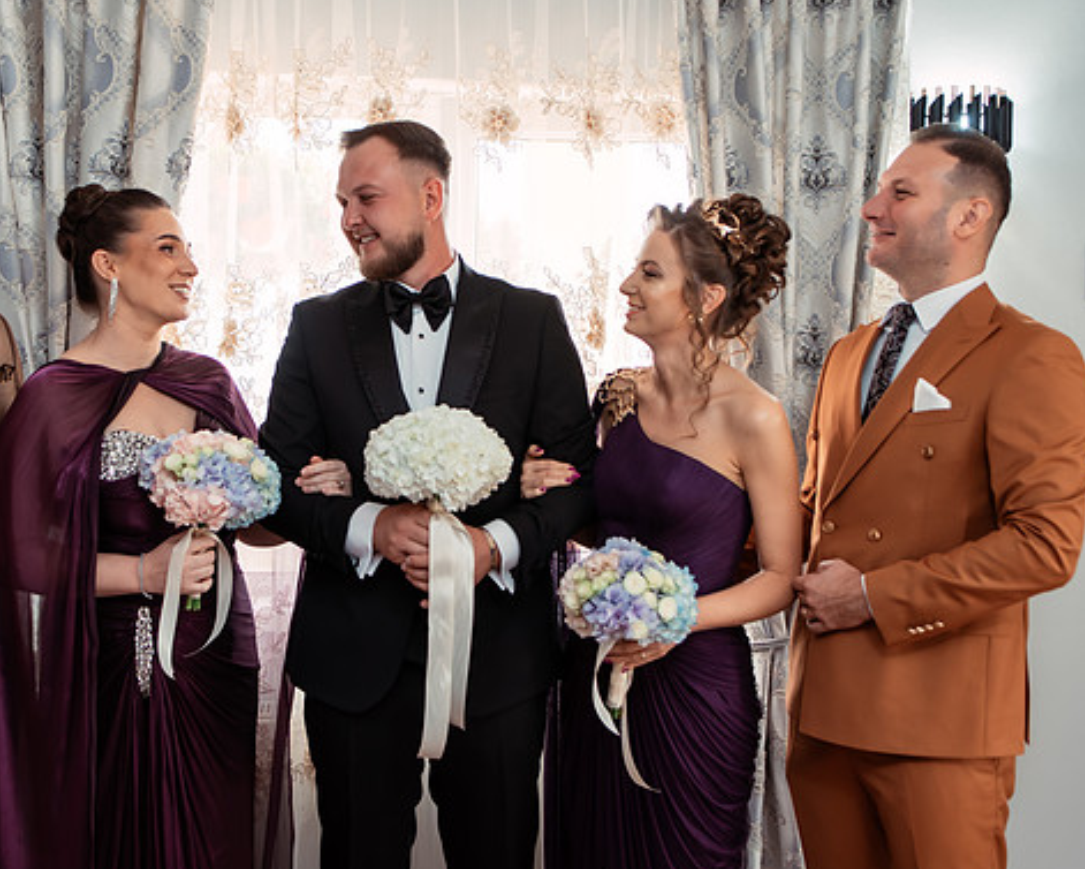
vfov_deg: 35.7
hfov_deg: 43.6
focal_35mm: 42
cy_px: 411
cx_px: 447
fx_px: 1349
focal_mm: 35
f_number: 2.8
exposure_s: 1/250
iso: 500
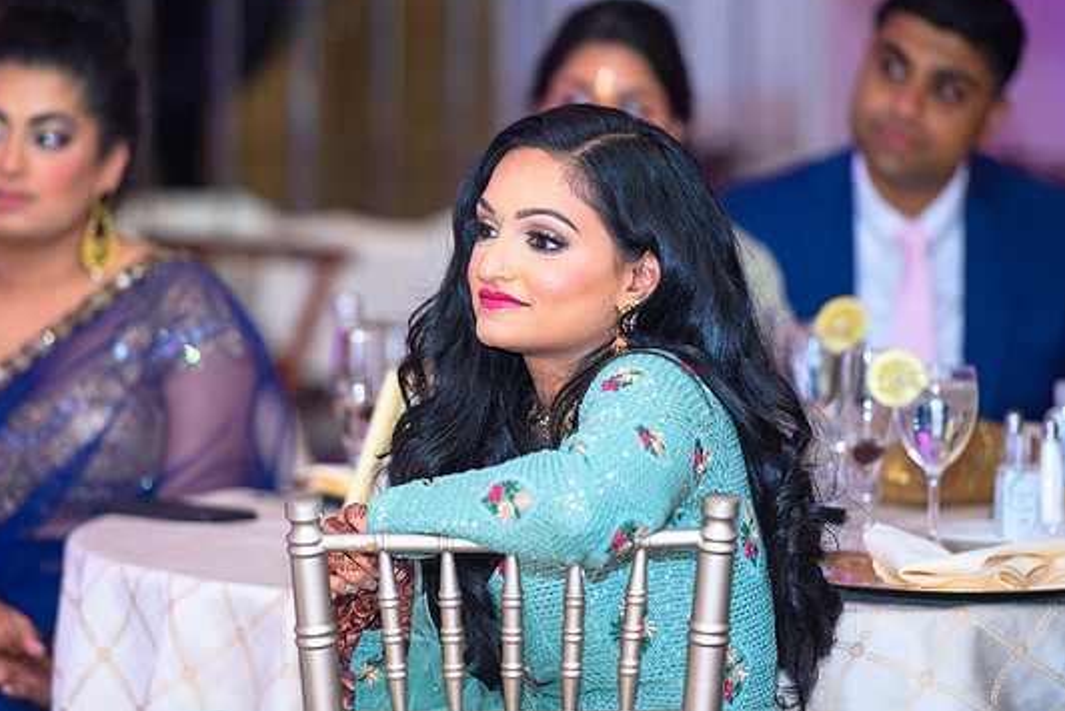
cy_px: 329
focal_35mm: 218
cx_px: 492
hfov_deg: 9.4
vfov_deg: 6.3
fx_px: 6451
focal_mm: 200
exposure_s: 1/200
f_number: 3.2
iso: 1600
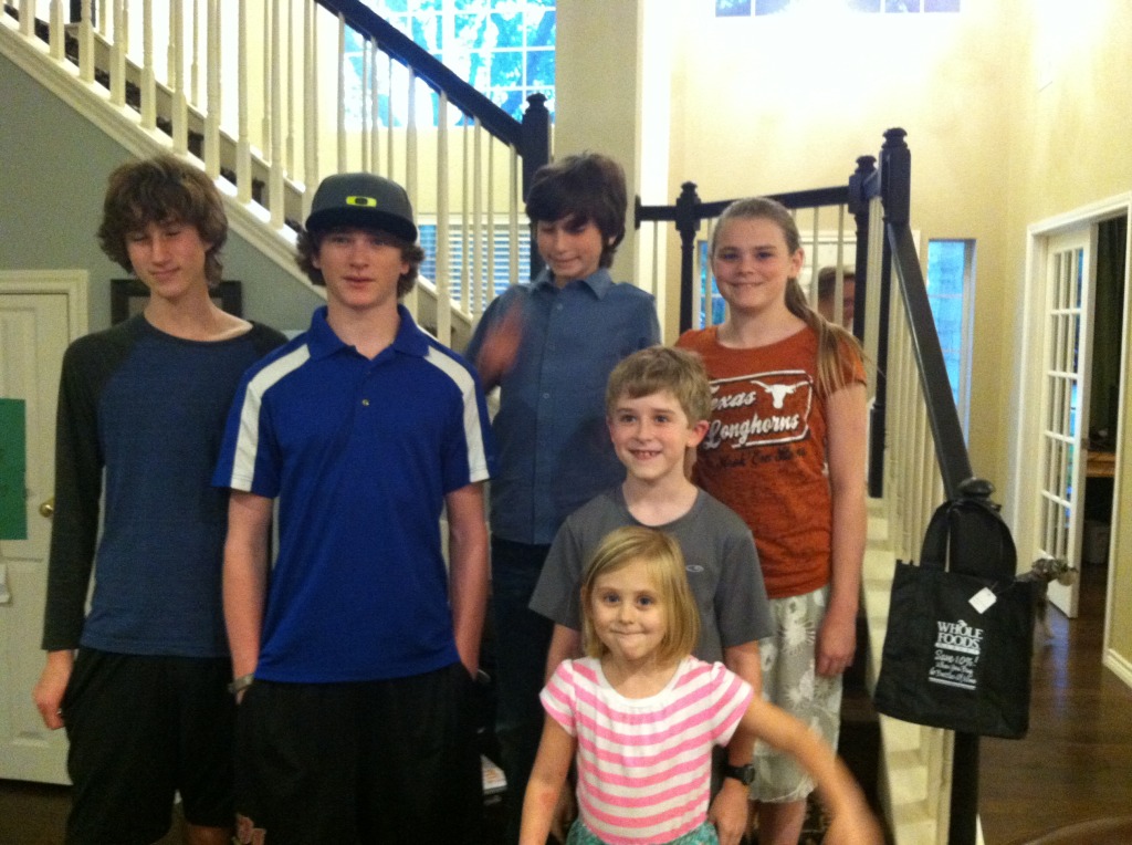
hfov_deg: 52.7
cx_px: 566
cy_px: 422
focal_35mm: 35
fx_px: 1142
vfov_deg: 40.6
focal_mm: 3.85
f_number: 2.8
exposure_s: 1/15
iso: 640
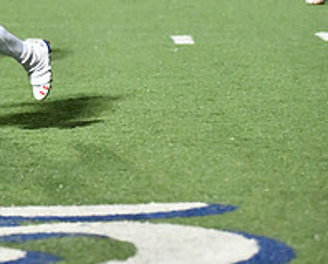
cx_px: -73
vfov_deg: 4.6
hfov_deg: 5.7
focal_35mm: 335
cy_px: -37
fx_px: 3257
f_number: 3.2
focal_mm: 122
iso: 14400
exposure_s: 1/3200
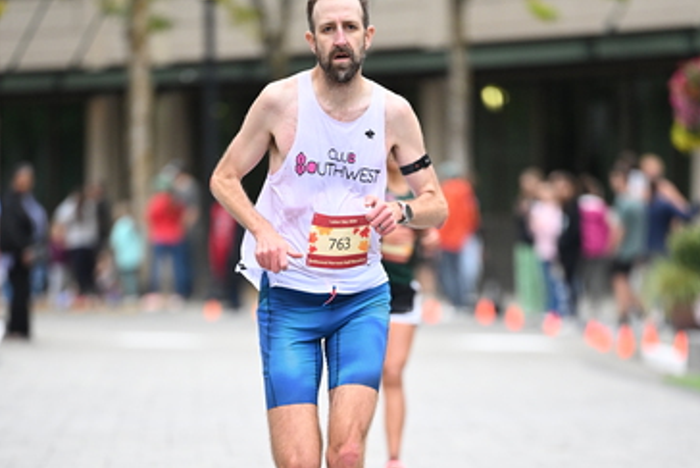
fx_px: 5874
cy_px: 385
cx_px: 351
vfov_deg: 4.6
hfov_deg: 6.8
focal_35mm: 302
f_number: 2.8
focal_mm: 200
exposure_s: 1/1000
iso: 1600
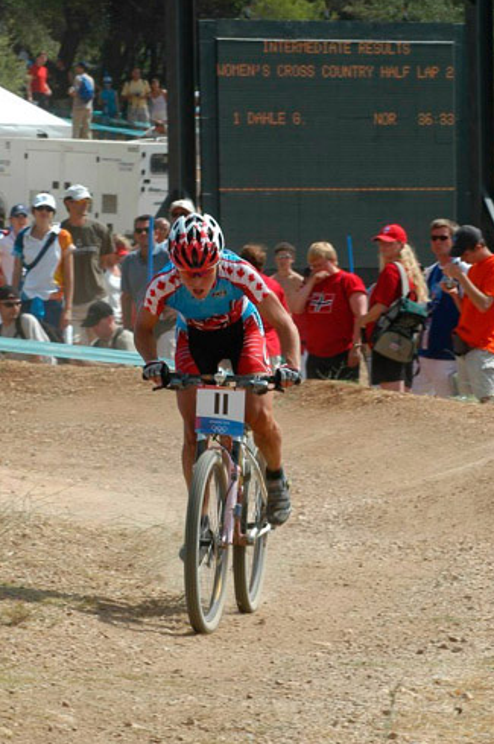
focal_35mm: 313
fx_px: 6456
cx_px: 194
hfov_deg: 4.4
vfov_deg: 6.6
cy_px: 367
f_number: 10
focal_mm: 170
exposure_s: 1/125
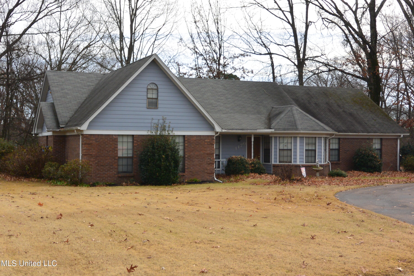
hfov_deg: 38.9
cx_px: 207
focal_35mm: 51
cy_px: 138
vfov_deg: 26.5
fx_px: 586
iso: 160
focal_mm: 18.9
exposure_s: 1/640
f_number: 4.8
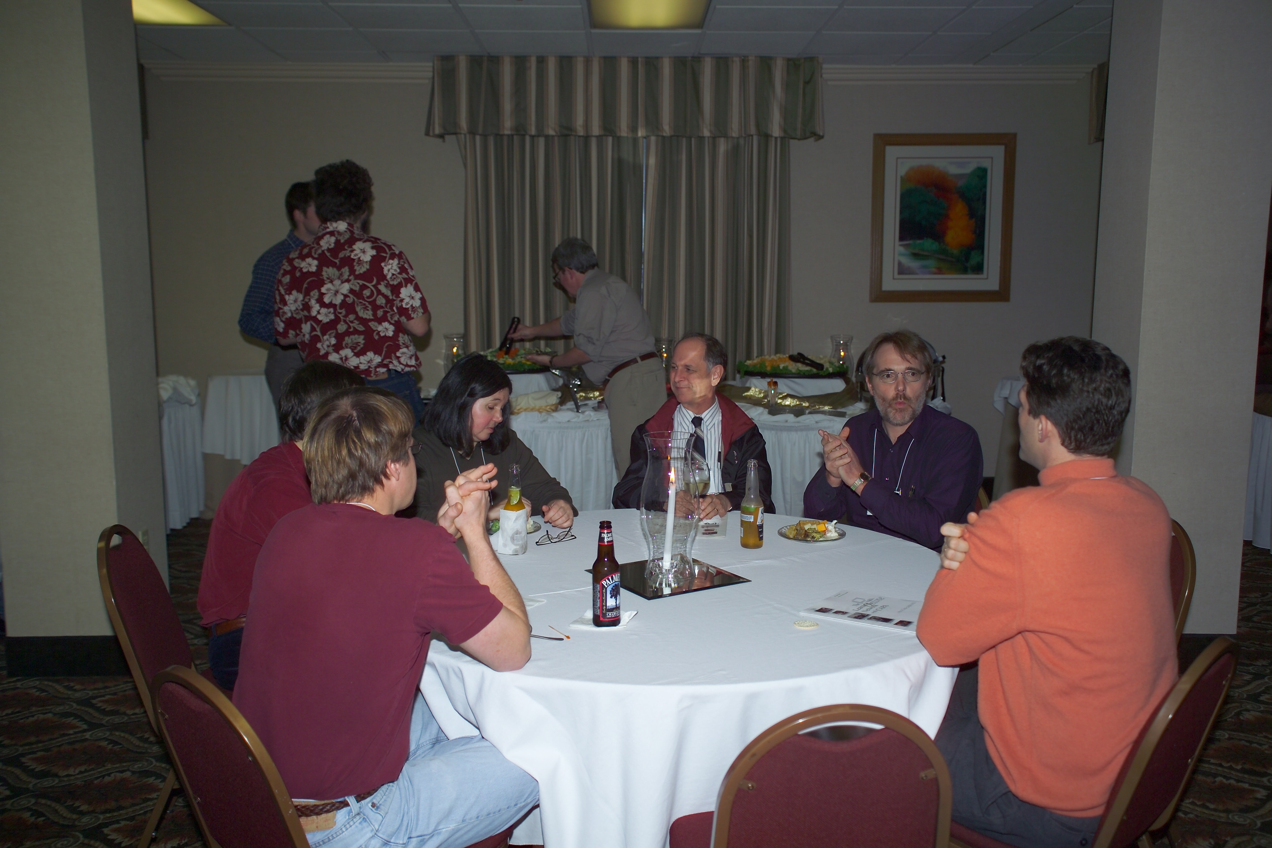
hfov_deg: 58.7
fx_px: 1131
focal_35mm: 32
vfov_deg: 41.1
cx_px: 636
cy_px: 424
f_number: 4
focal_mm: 32
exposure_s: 1/60
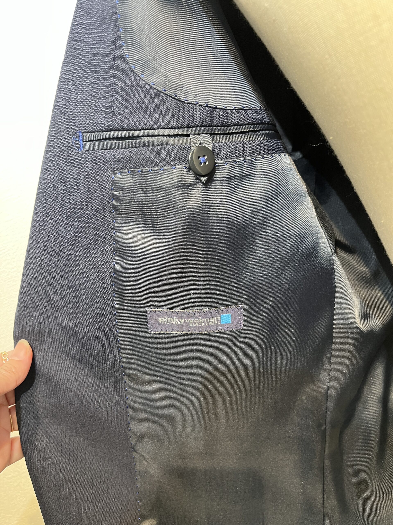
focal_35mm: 26
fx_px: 394
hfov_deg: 53.1
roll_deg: +21.4
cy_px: 262
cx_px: 196
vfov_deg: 67.3
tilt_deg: -17.6
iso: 200
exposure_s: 1/60
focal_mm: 5.1
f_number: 1.6
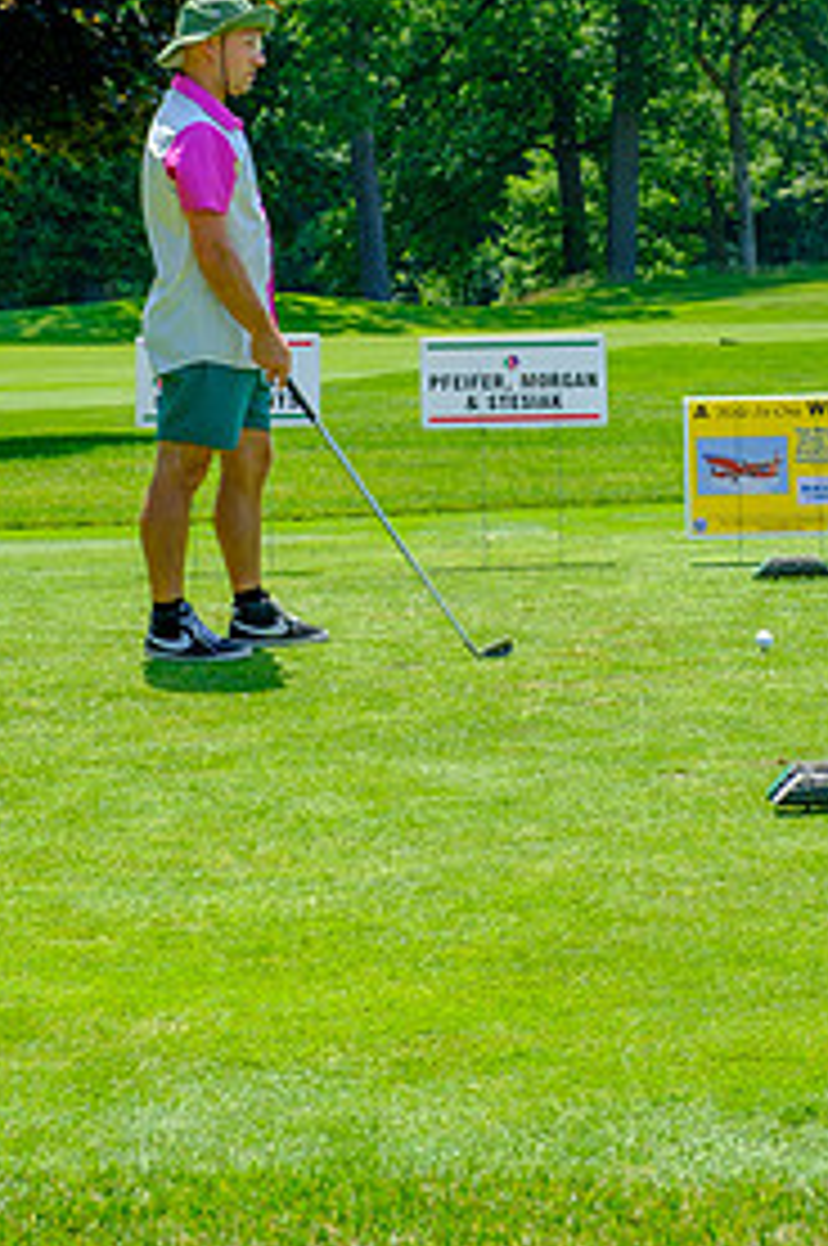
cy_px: 319
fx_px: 3770
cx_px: 576
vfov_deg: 18.7
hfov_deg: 12.5
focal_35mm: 109
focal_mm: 44.4
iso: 200
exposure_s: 1/250
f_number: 6.4
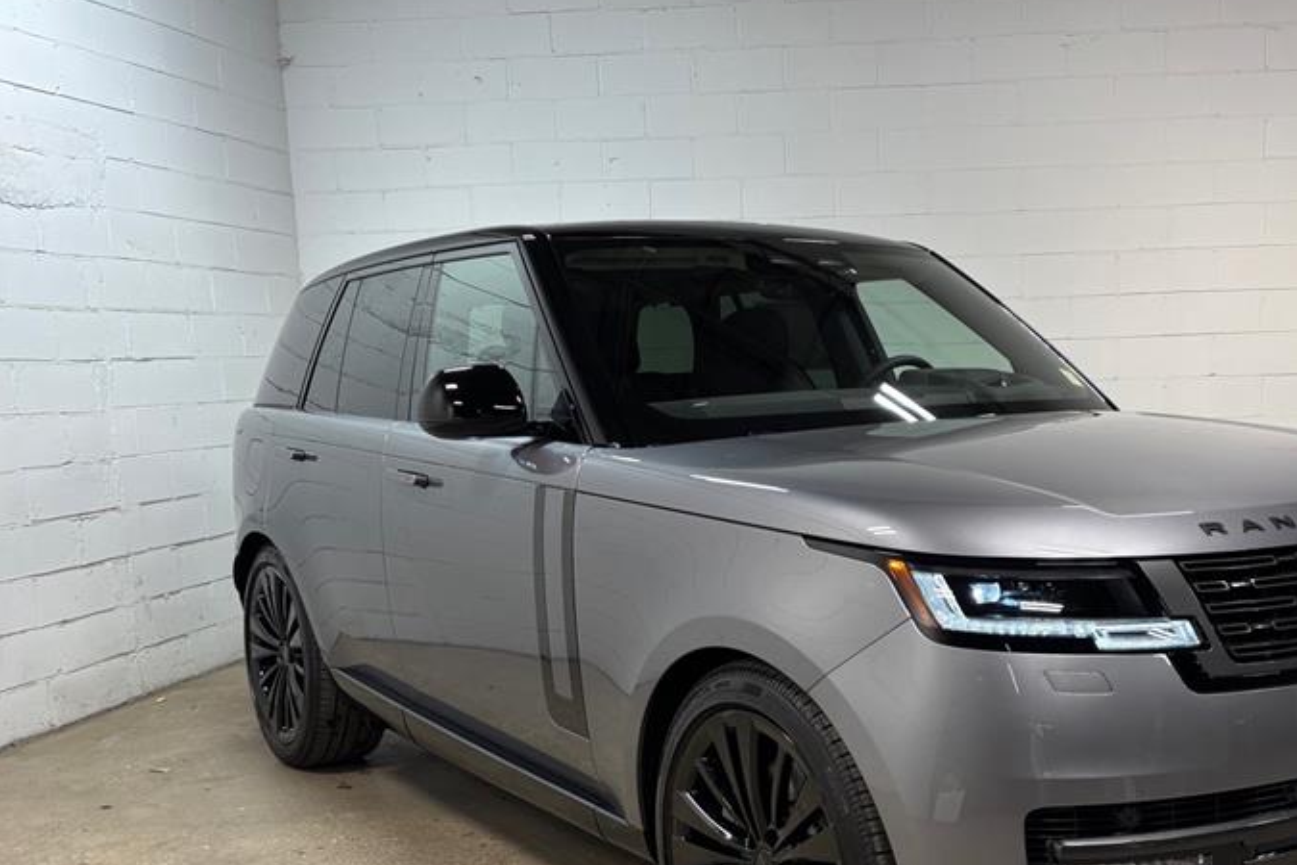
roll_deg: +1.2
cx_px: 920
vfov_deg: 32.3
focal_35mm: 41
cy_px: 588
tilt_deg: -8.8
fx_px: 1477
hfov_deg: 46.2
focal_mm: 5.96
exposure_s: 1/167
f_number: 1.6
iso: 40
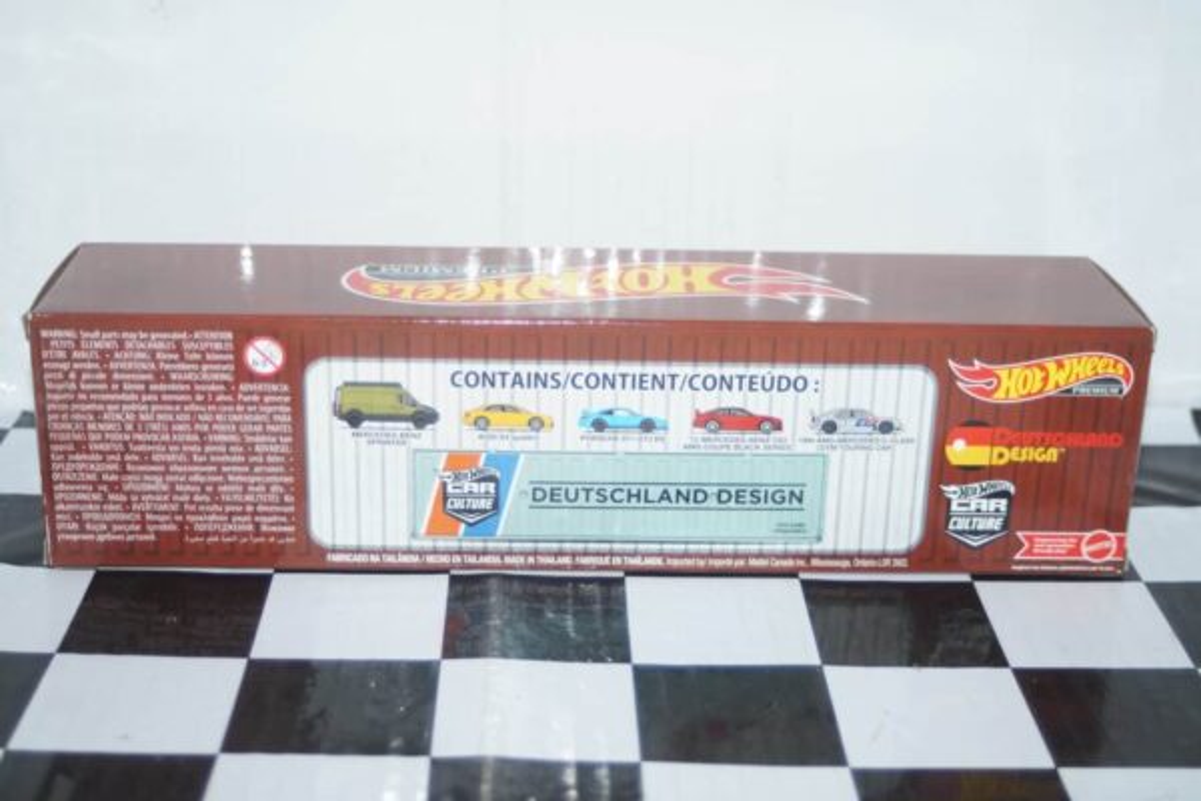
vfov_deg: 25.8
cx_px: 600
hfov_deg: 37.9
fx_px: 1751
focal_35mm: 52
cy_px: 400
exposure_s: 1/160
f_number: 4
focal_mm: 35
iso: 400
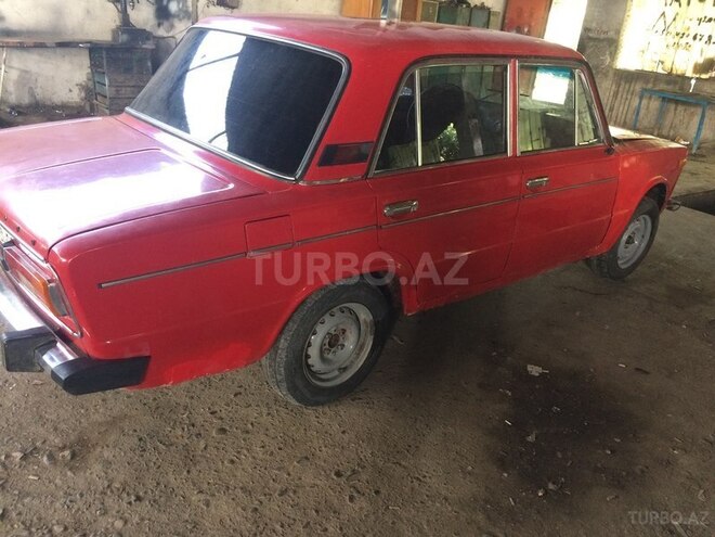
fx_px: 599
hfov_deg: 61.7
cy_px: 268
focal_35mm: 29
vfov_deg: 48.2
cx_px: 358
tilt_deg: -24.1
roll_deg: -6.2
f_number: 2.2
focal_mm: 4.15
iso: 200
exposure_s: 1/33
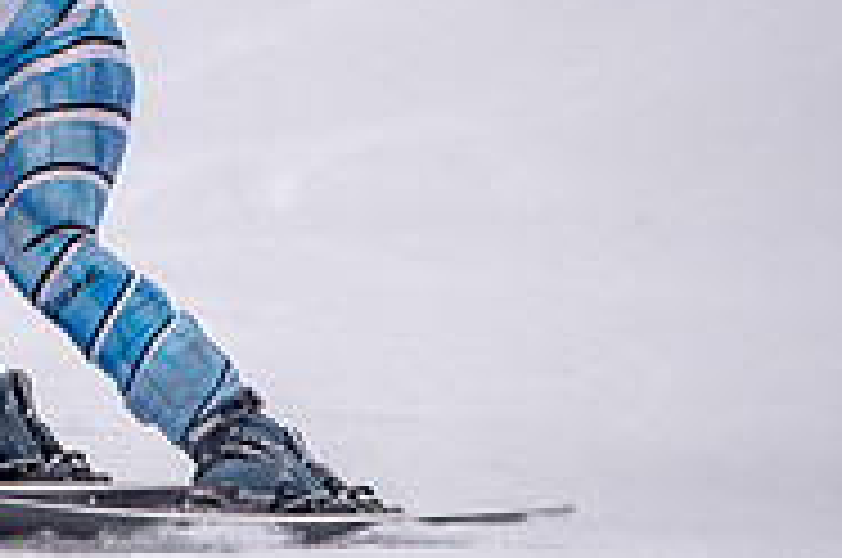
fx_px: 34766
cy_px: 158
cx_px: -185
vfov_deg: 0.9
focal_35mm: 1489
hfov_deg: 1.4
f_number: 6
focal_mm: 480
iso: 2000
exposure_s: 1/3200
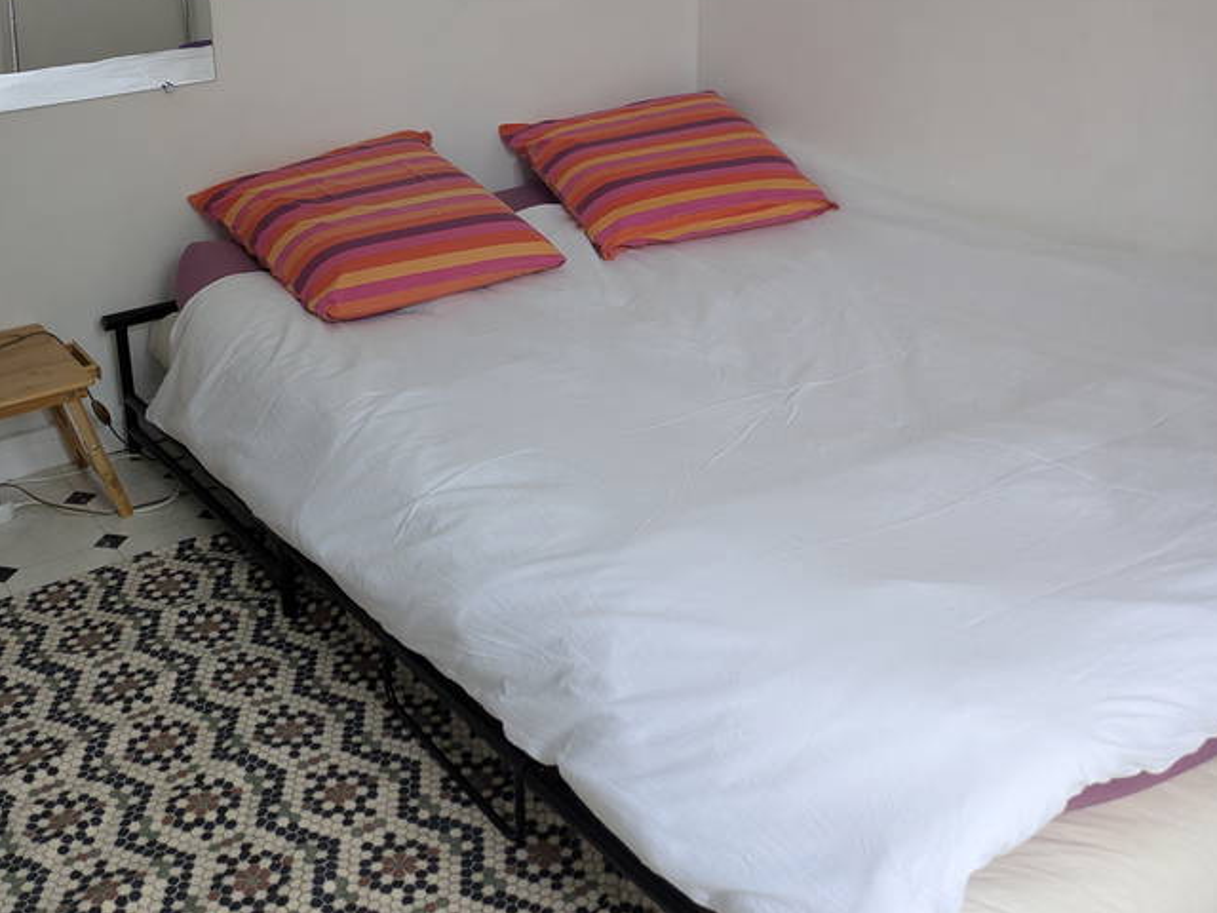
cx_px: 422
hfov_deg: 46.2
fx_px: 1406
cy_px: 230
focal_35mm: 40
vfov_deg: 35.2
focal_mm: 5.43
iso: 331
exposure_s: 1/100
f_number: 1.89
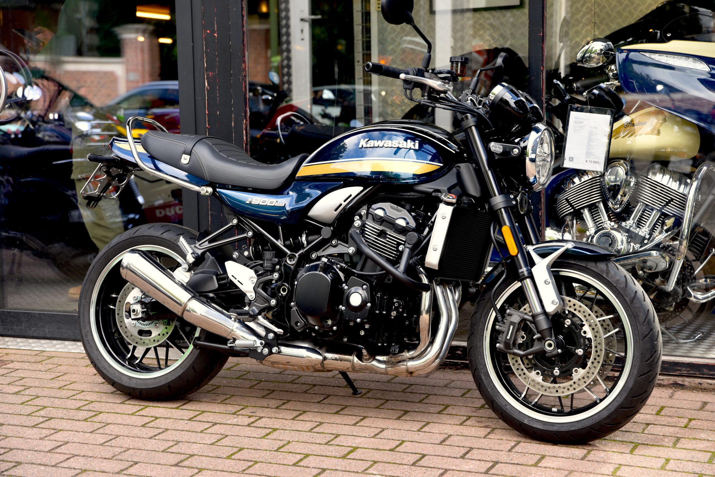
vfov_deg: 19.5
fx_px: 1391
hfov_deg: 28.8
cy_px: 238
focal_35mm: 70
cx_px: 358
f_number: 4.5
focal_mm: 70
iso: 100
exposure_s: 1/80
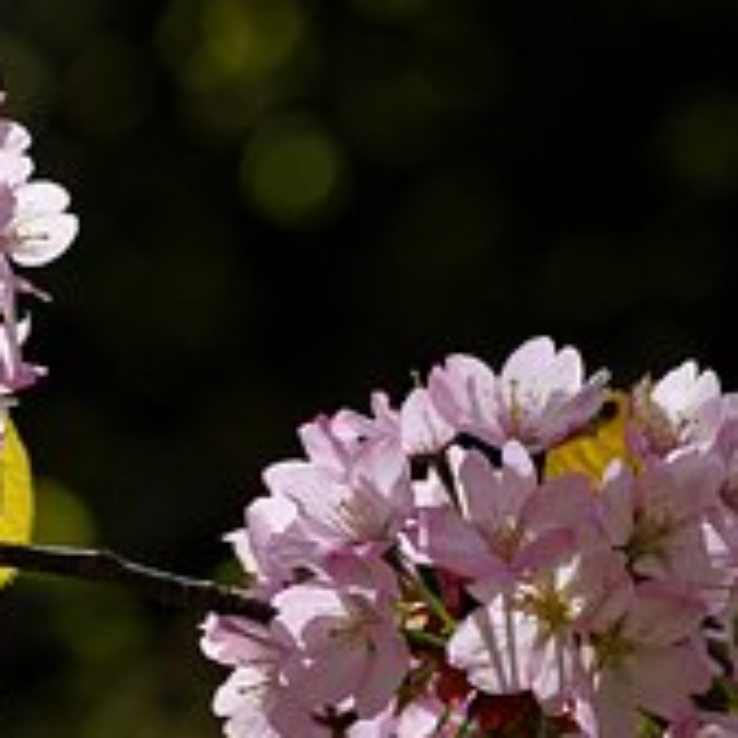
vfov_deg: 5.0
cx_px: 642
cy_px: 729
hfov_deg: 5.0
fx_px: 8394
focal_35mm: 348
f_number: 4.5
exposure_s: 1/400
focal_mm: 90
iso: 200
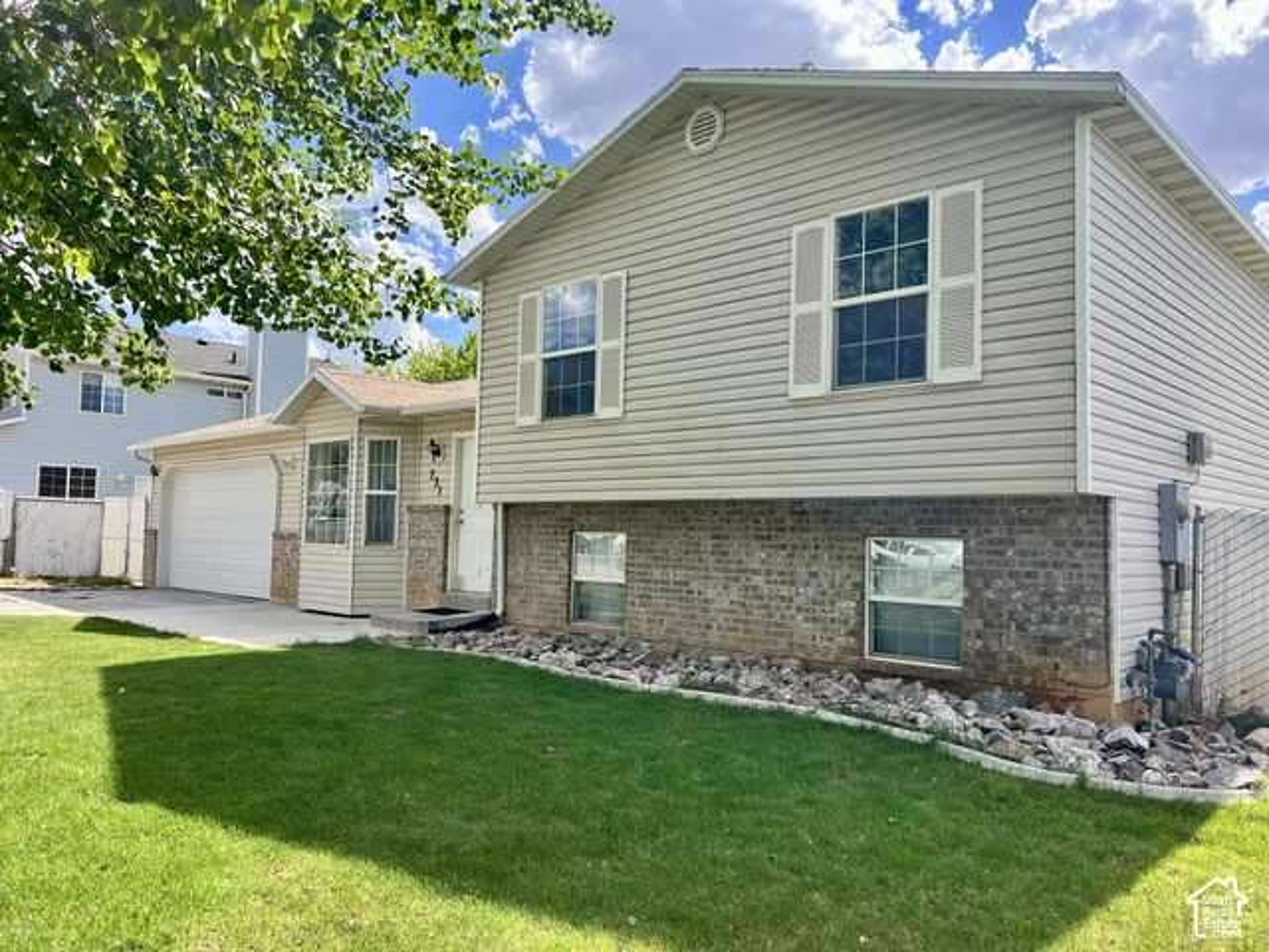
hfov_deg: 67.3
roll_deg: -1.8
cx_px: 634
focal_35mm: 26
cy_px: 476
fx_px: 953
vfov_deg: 53.1
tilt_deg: +2.4
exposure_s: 1/2123
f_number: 1.5
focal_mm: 5.7
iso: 50
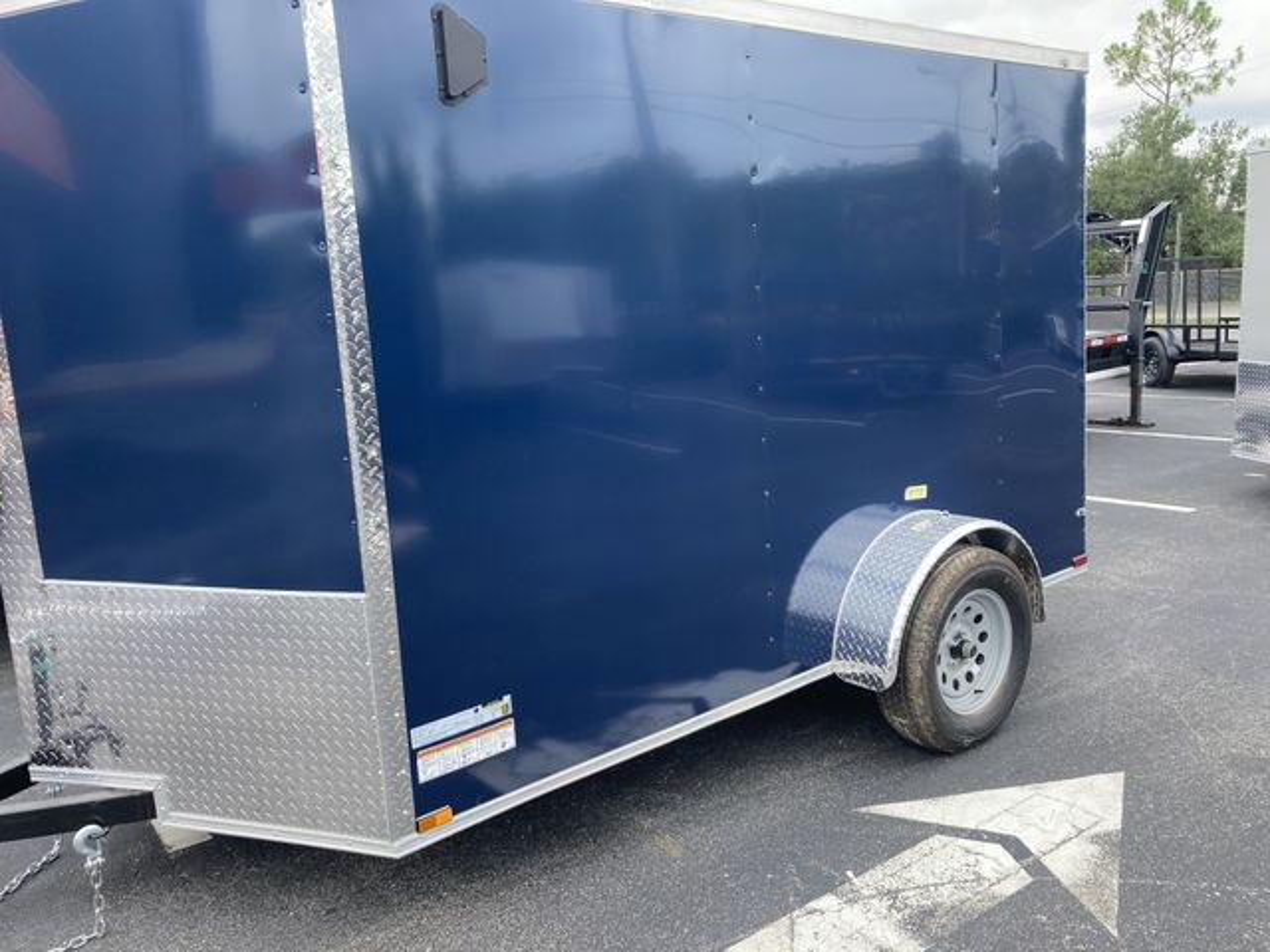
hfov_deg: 63.4
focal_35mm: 28
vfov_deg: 49.7
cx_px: 635
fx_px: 1027
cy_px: 476
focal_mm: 3.99
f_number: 1.8
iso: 20
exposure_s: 1/450
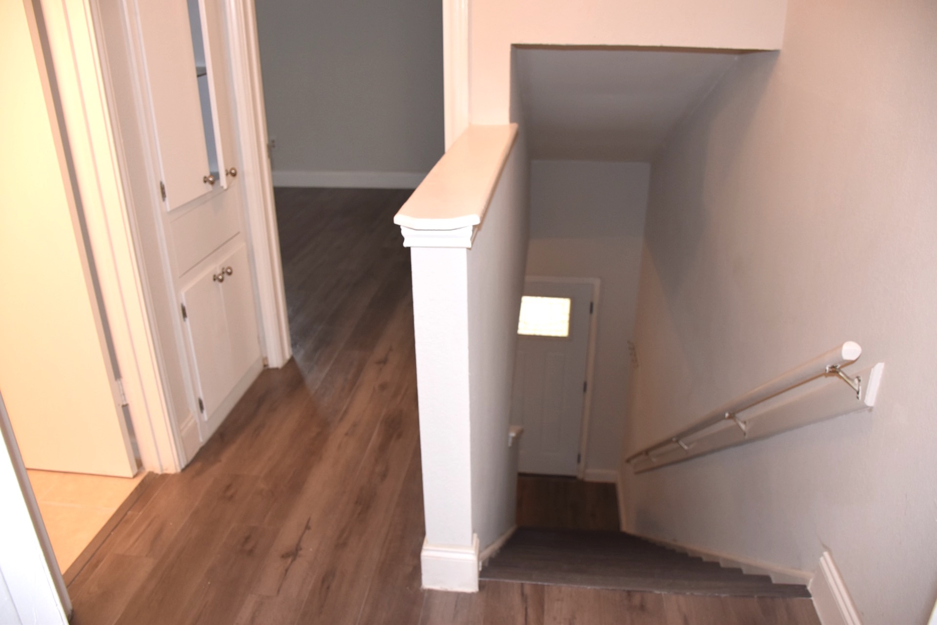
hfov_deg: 67.4
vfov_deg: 47.9
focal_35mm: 27
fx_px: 703
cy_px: 312
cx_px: 468
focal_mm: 18
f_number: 4
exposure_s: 1/60
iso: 640
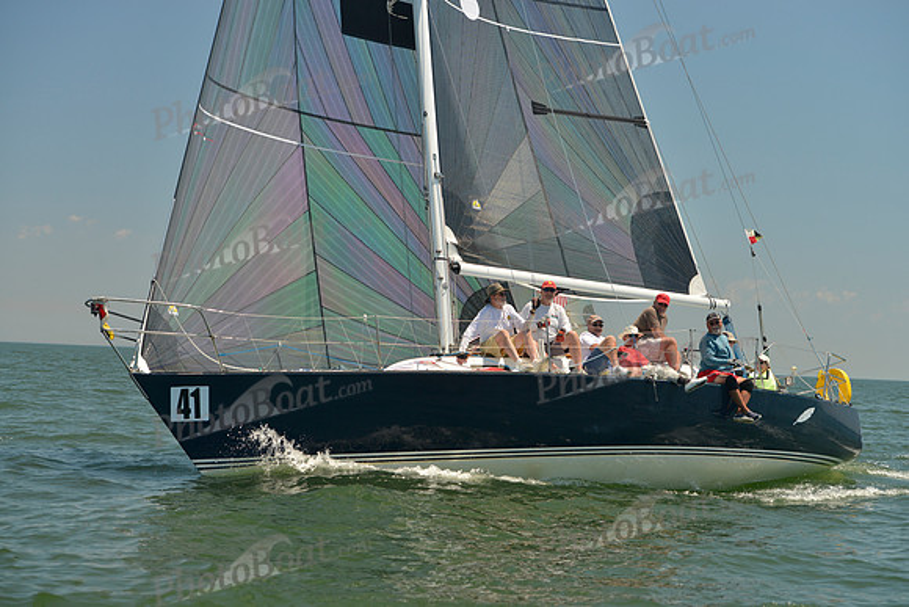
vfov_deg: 17.5
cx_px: 454
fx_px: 1970
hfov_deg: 26.0
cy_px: 304
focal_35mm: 78
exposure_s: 1/640
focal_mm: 78
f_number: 5.6
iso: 200
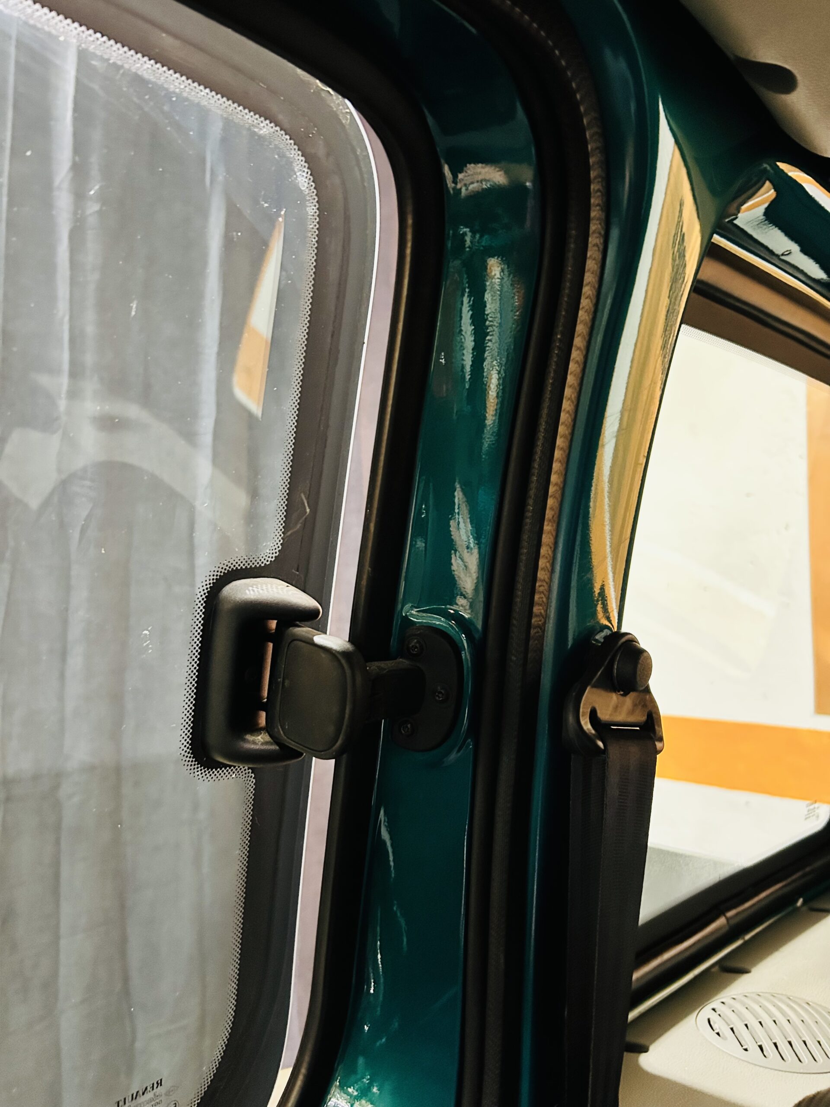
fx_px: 831
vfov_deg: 67.3
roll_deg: -1.5
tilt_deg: +4.4
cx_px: 415
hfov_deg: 53.1
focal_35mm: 26
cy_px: 554
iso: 500
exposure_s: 1/25
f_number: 1.5
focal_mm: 5.7
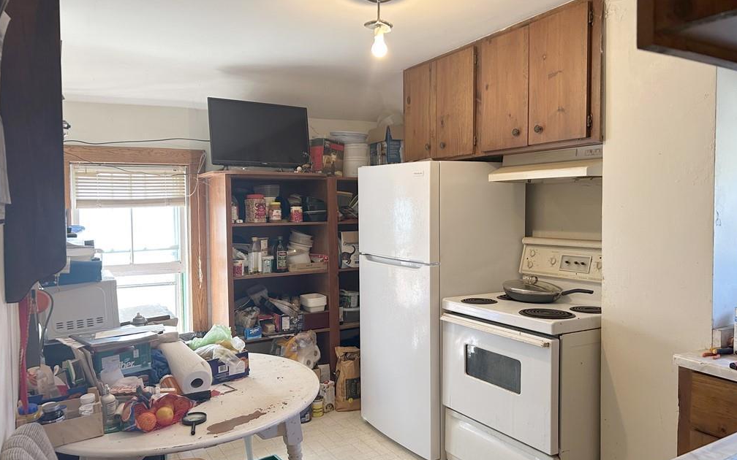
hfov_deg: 66.5
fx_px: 562
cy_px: 232
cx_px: 371
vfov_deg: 44.5
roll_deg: +0.9
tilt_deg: -3.1
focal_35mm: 28
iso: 125
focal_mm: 5.7
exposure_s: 1/120
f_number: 1.5
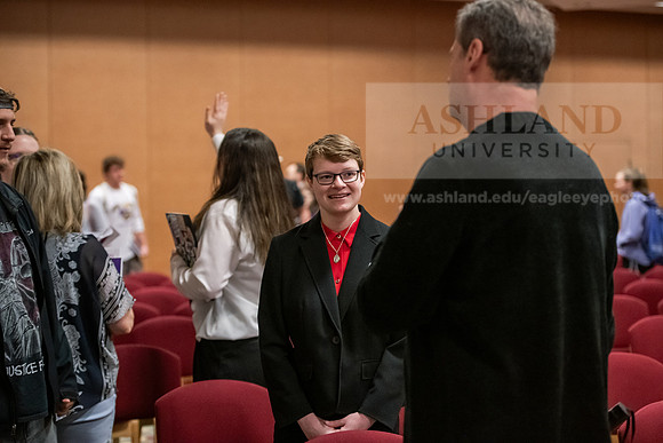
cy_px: 222
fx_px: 1289
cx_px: 332
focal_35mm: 70
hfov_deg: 28.8
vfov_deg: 19.5
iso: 5000
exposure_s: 1/200
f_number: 2.8
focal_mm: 70
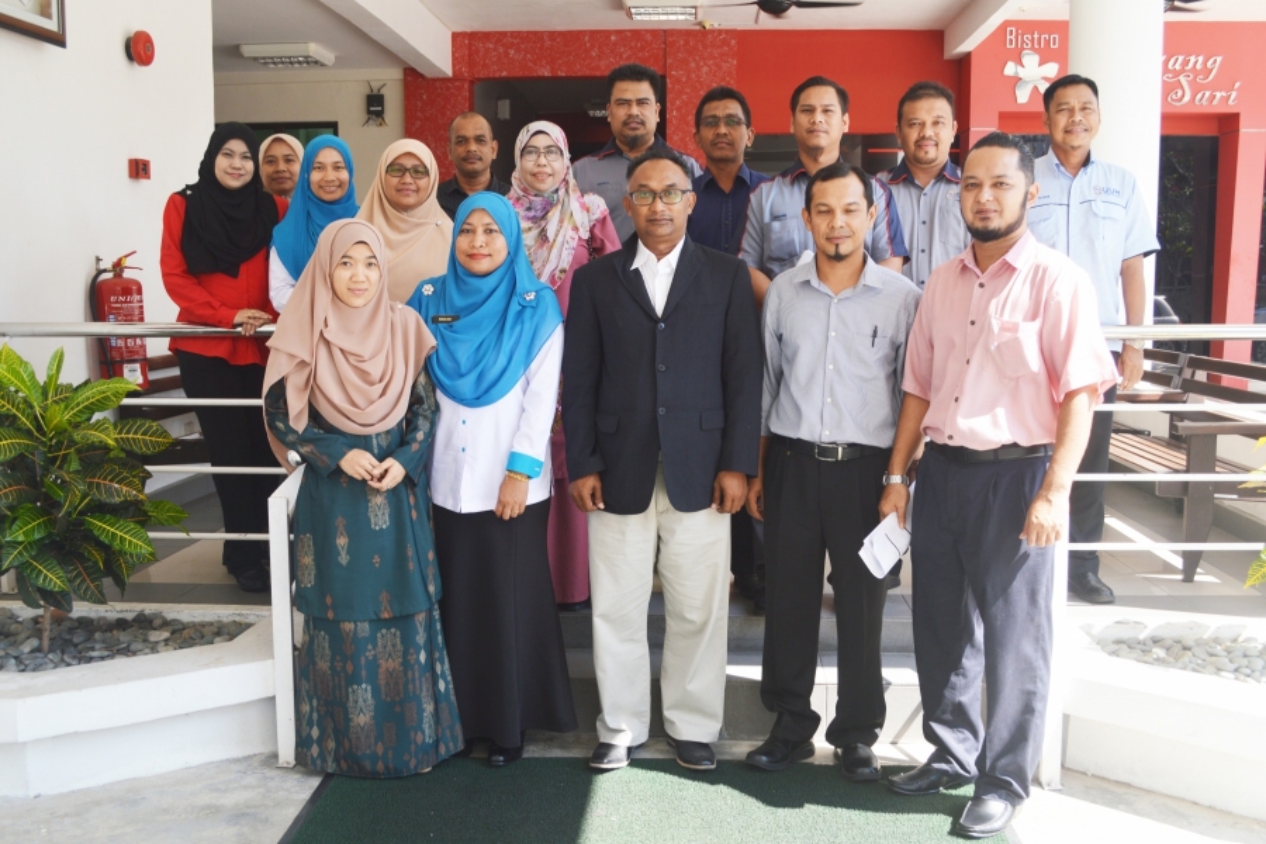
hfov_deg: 53.1
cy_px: 422
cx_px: 633
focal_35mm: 36
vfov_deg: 36.9
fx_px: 1266
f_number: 5.6
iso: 110
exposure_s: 1/125
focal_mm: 24
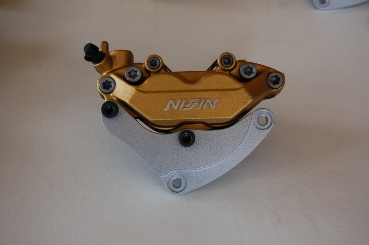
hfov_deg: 33.4
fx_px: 614
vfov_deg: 22.5
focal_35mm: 60
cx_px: 184
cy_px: 122
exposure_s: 1/60
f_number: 5
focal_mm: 40
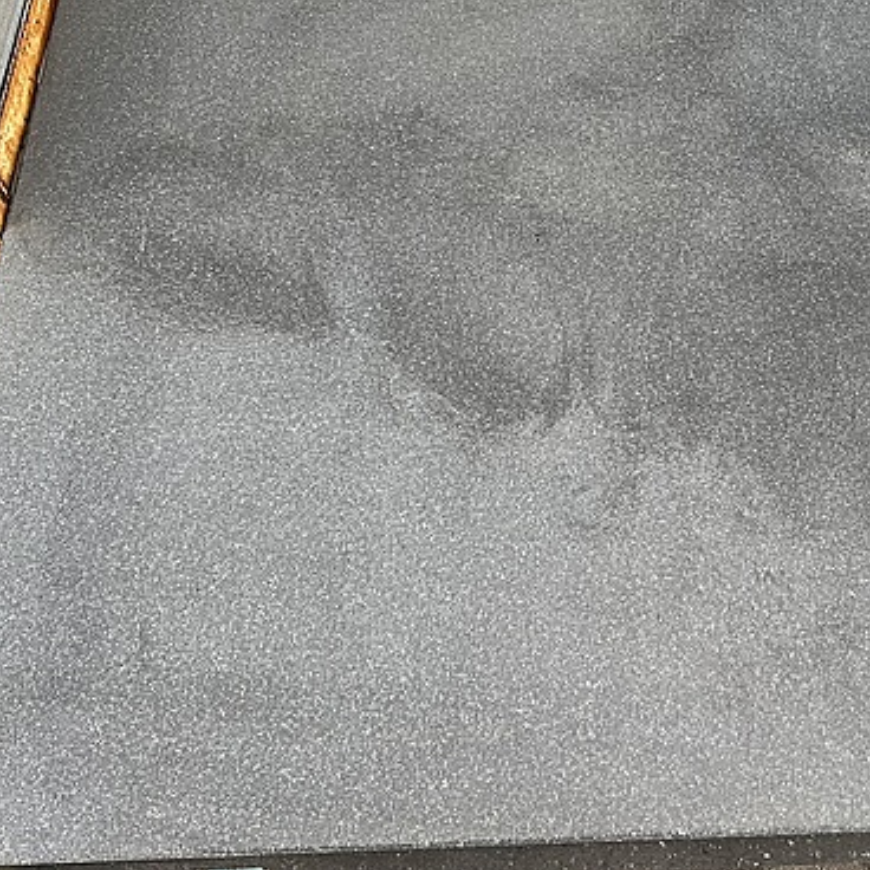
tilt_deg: -62.3
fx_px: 1137
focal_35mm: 40
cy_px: 336
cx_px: 539
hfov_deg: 41.6
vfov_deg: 41.6
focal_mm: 5.7
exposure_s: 1/650
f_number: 1.5
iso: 50
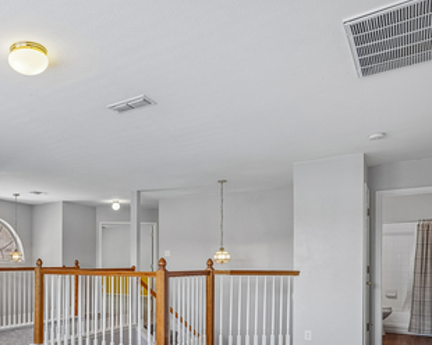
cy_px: 262
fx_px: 396
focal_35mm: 31
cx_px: 82
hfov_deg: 53.1
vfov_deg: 45.4
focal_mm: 16
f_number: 8
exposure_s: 1/30
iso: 400
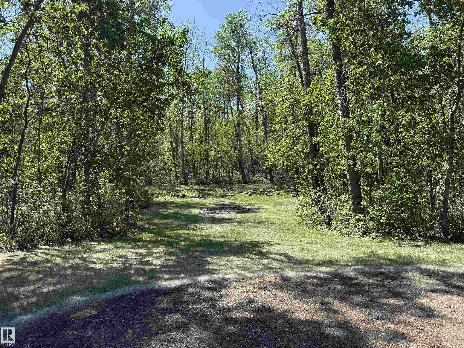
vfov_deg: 56.8
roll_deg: -1.1
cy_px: 174
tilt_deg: -4.3
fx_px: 322
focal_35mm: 24
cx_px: 232
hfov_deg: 71.6
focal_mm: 6.76
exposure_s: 1/2053
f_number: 1.78
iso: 100
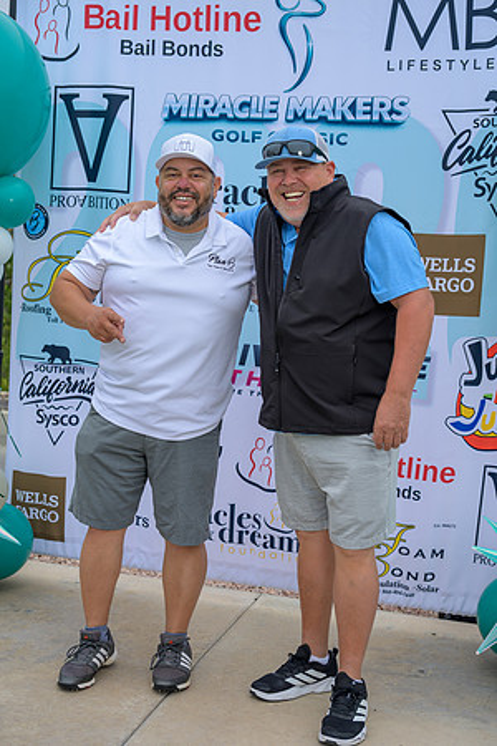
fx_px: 1056
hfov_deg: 26.5
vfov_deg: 38.9
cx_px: 248
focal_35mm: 51
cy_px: 373
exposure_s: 1/200
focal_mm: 51
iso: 125
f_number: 4
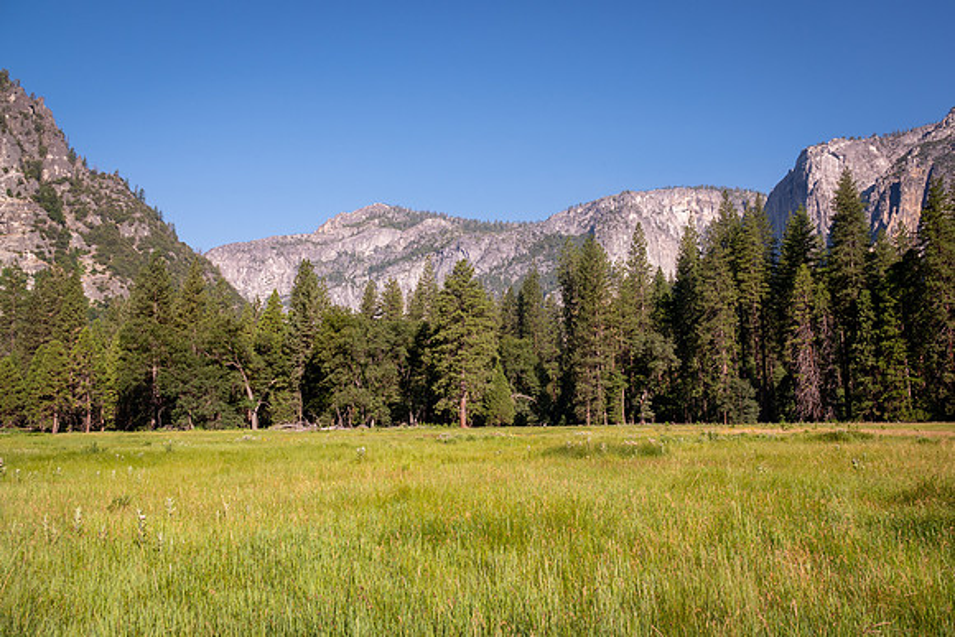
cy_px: 336
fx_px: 716
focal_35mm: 27
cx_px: 504
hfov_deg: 67.4
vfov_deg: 48.0
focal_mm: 8.8
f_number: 4
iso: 100
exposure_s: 1/500
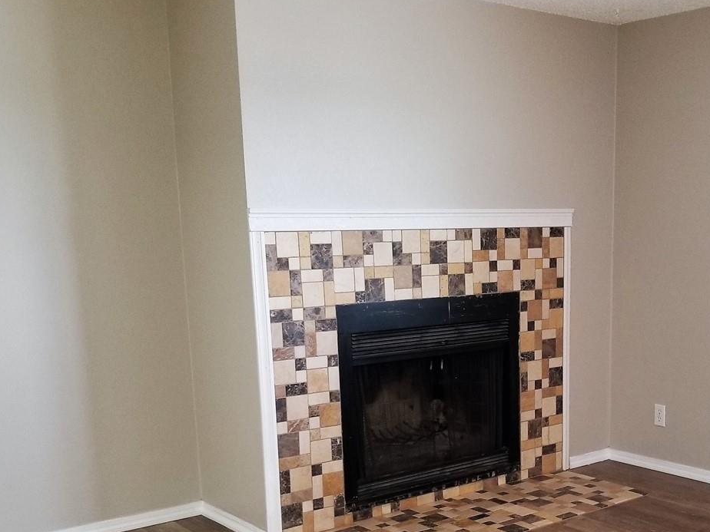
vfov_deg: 31.2
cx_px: 509
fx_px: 923
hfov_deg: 41.2
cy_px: 441
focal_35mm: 45
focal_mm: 4.25
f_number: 1.7
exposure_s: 1/24
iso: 160
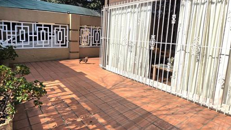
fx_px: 135
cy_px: 53
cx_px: 97
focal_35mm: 22
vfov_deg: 51.2
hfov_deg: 80.6
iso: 40
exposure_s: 1/2000
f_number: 1.9
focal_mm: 2.2
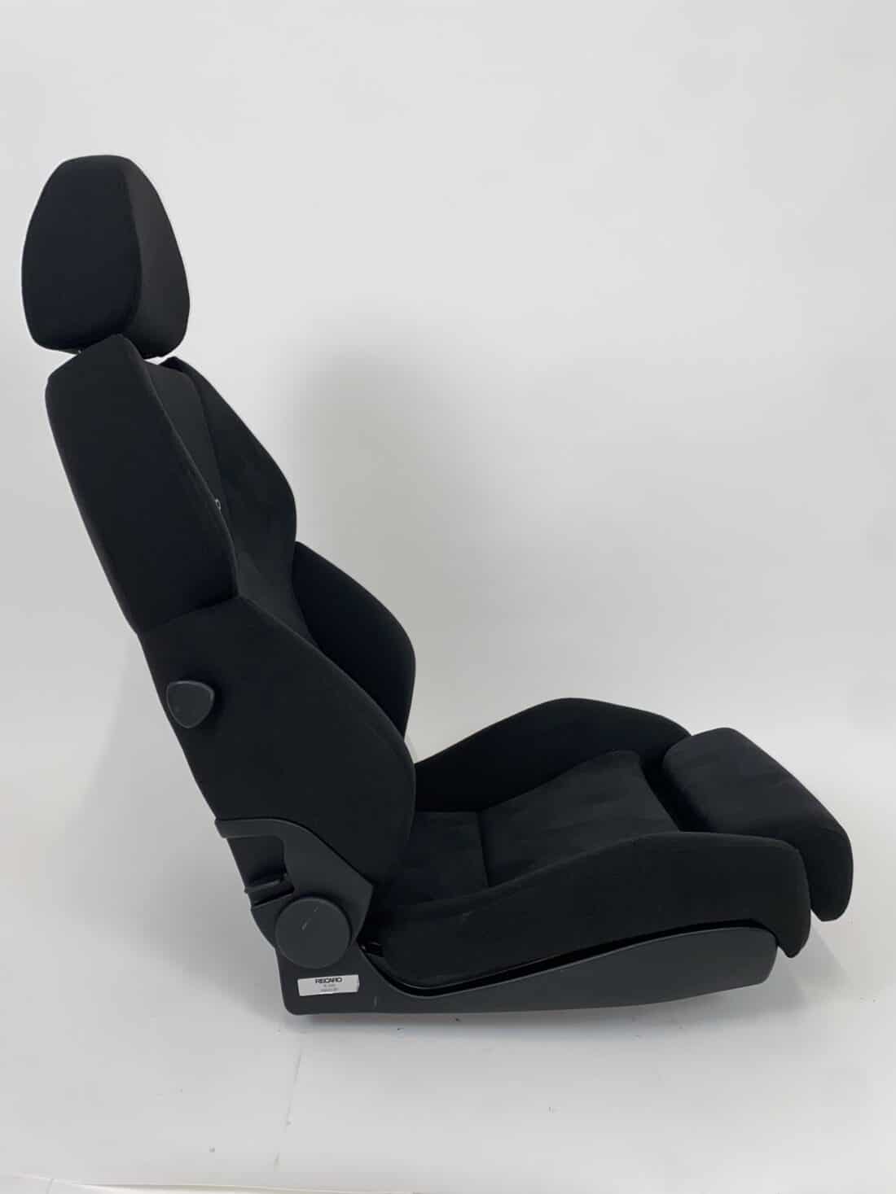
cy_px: 597
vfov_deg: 67.3
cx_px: 448
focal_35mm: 26
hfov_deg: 53.1
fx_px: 897
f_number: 1.8
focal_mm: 4.25
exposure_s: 1/100
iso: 50
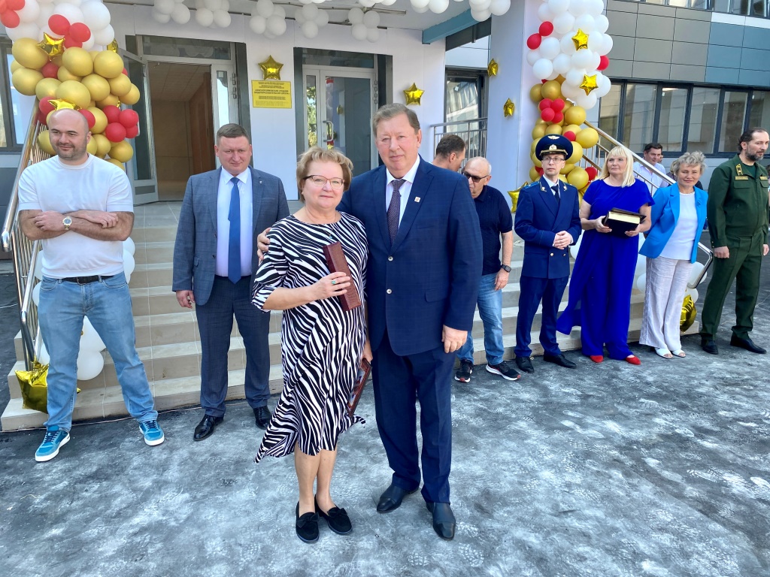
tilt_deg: -13.3
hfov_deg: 67.3
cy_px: 288
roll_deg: +2.3
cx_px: 385
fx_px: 578
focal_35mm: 26
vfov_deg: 53.1
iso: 32
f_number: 1.8
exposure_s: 1/247
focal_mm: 4.25
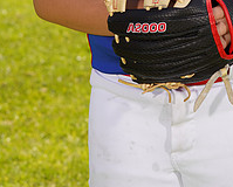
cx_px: 126
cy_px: -138
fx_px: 1886
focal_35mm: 273
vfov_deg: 5.6
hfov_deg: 7.1
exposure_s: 1/160
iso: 100
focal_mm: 100
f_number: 9
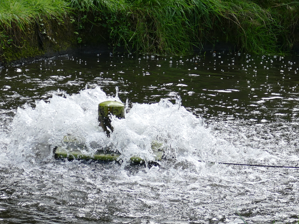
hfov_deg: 9.3
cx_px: 119
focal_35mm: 213
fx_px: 1840
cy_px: 178
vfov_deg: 7.0
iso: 160
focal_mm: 33.08
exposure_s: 1/500
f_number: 3.8
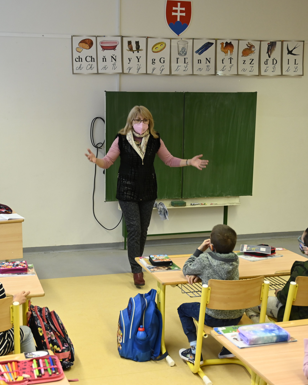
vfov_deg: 39.5
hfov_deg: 31.8
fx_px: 536
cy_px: 194
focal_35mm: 47
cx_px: 101
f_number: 4
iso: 1600
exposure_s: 1/200
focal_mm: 33
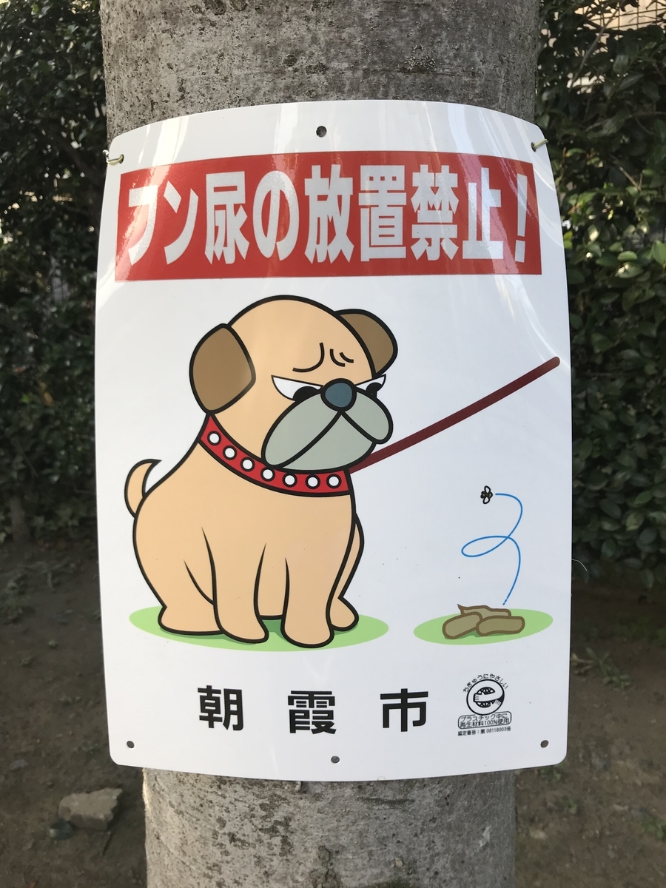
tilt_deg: -9.9
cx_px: 333
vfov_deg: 63.4
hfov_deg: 49.7
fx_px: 718
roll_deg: +0.9
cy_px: 444
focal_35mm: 28
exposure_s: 1/311
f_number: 1.8
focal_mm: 3.99
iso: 20
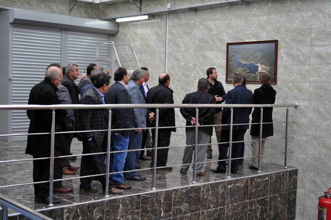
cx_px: 166
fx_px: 468
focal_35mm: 51
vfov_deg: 26.4
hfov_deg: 38.9
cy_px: 110
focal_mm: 34
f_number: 5
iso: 400
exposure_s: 1/100
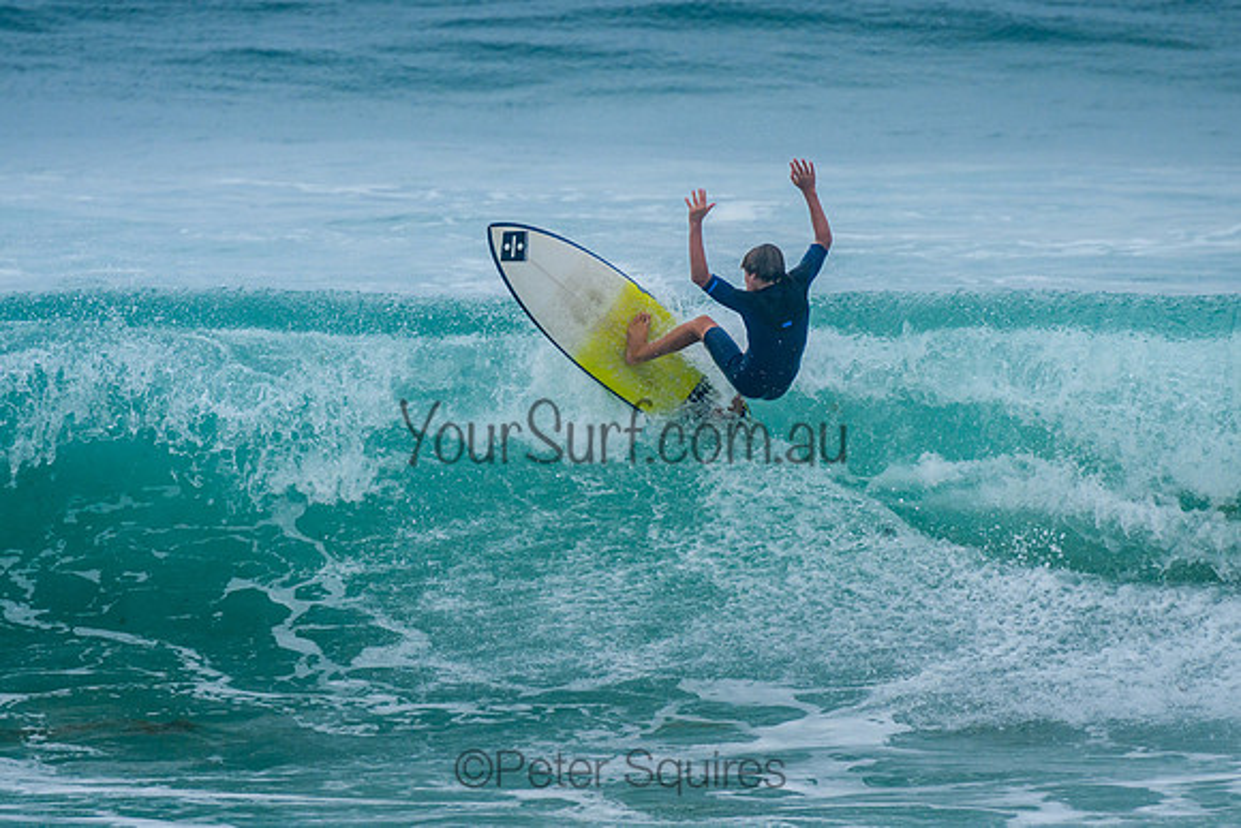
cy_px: 399
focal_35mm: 550
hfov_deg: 3.7
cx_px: 625
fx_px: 18975
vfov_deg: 2.5
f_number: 8
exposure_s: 1/2000
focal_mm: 400
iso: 500
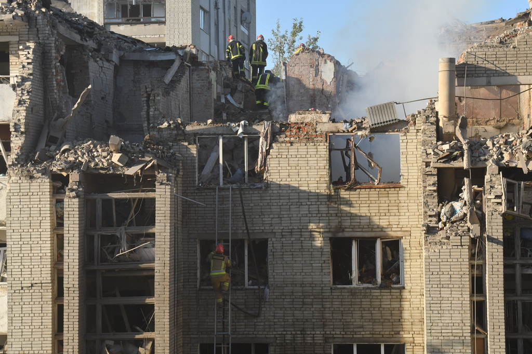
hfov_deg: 23.4
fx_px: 1285
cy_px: 177
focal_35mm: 87
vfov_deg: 15.7
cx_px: 266
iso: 450
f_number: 8
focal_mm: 58
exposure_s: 1/800
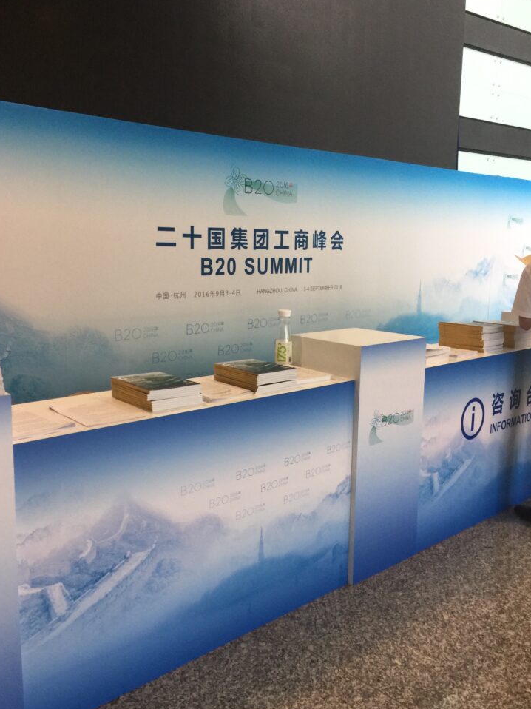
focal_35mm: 31
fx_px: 634
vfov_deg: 58.4
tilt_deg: -10.7
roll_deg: +0.2
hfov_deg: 45.4
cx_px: 254
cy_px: 362
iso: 50
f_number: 2.2
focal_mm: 4.15
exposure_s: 1/33
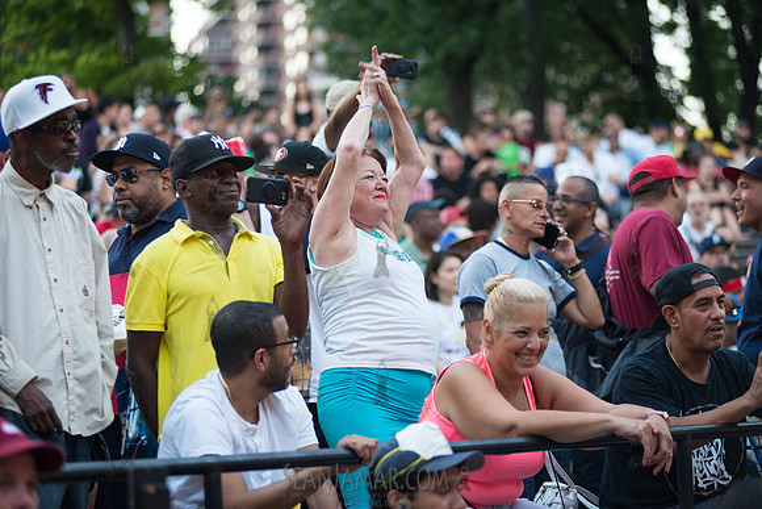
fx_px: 2371
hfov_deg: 18.3
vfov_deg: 12.2
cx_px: 381
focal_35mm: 112
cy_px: 254
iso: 1600
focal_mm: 112
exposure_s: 1/160
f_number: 2.8
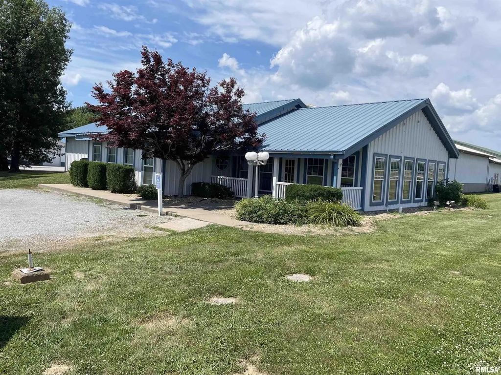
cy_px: 188
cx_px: 250
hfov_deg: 67.3
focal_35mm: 26
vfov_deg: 53.1
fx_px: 376
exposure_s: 1/4132
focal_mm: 4.2
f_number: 1.6
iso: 32
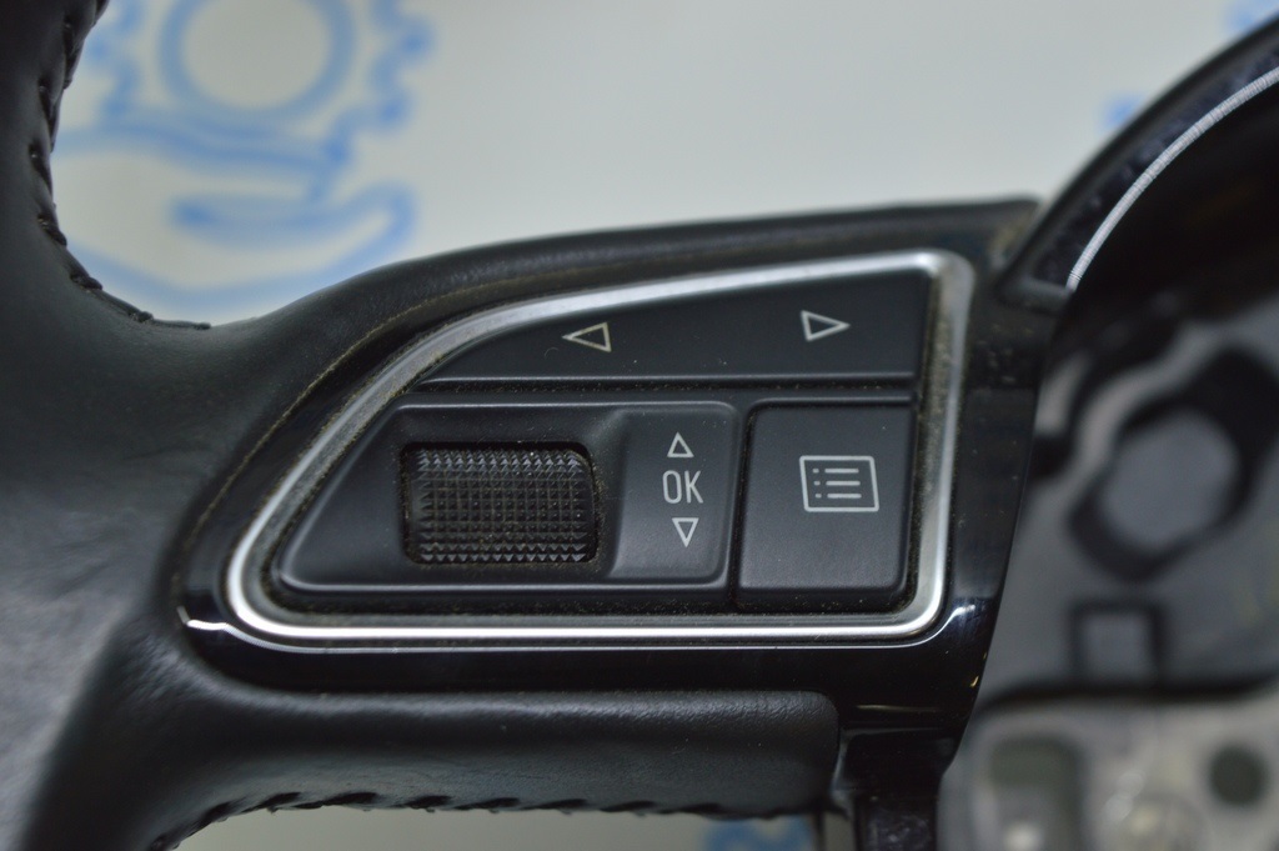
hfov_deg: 24.6
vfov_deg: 16.5
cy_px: 426
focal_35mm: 82
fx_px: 2929
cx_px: 640
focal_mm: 55
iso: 400
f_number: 5.6
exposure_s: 1/40
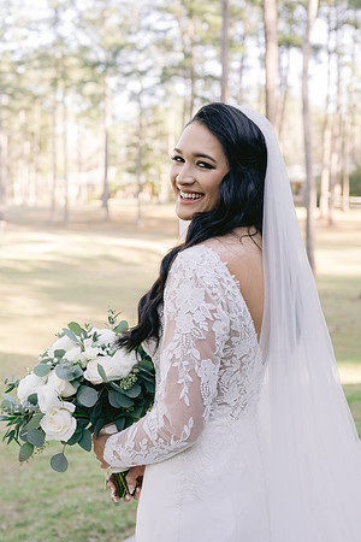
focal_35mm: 50
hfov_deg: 27.0
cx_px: 180
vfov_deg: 39.6
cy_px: 271
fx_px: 752
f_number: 4
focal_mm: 50
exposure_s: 1/200
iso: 400
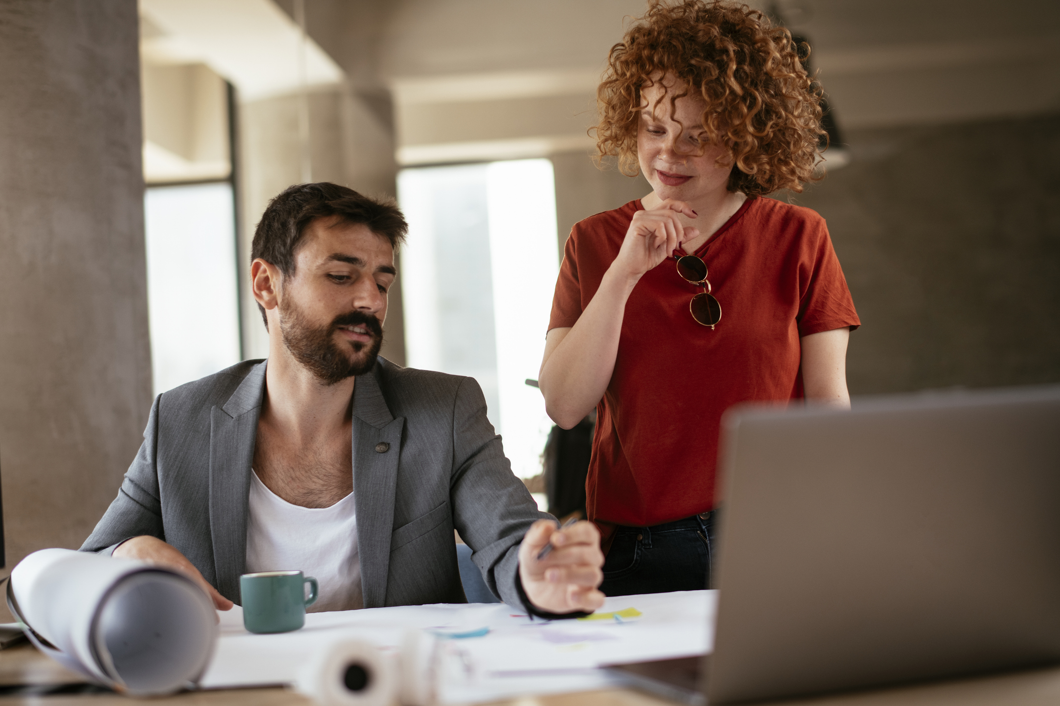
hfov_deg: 34.5
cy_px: 353
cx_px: 530
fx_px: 1708
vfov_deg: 23.4
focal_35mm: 58
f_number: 2
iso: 320
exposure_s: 1/200
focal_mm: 58
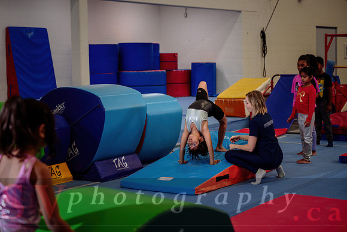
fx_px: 696
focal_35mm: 72
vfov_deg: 18.9
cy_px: 116
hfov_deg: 28.0
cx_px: 176
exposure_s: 1/320
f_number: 3.5
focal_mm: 70
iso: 800
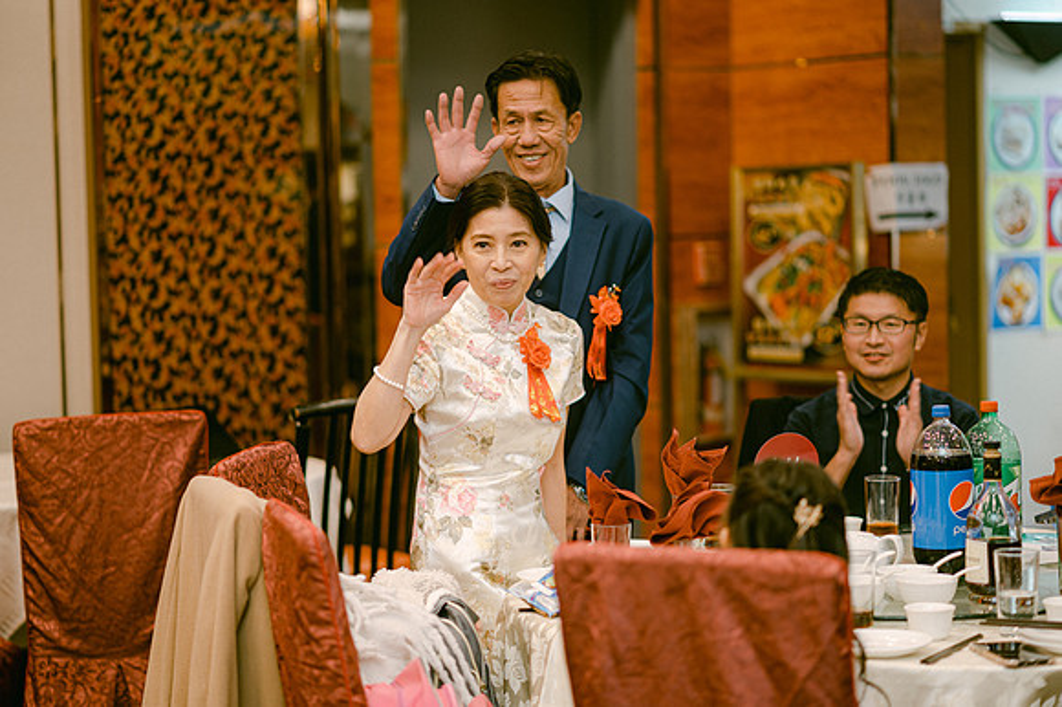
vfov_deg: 16.1
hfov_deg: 23.9
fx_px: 2506
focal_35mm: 85
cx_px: 531
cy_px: 354
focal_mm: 85
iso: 320
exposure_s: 1/125
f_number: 2
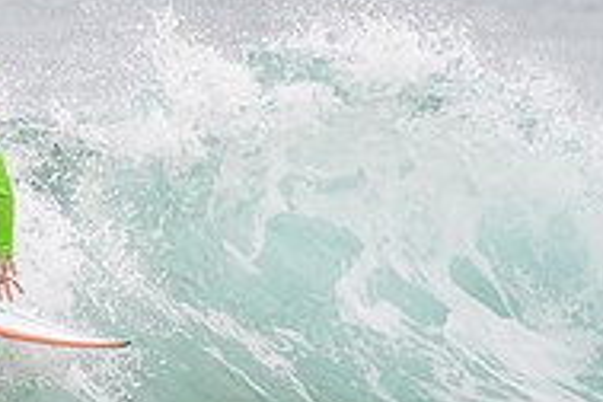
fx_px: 31454
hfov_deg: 1.1
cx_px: -101
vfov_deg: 0.7
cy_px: 334
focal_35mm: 1878
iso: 400
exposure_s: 1/800
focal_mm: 500
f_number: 5.6
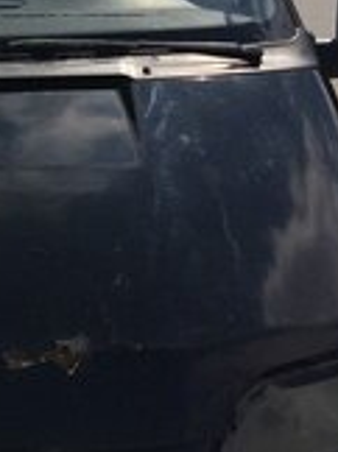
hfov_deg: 15.8
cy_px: -128
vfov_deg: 20.3
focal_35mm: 89
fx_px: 1162
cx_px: -84
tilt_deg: +0.4
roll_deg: +1.0
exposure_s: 1/4566
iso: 32
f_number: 2.2
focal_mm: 4.15
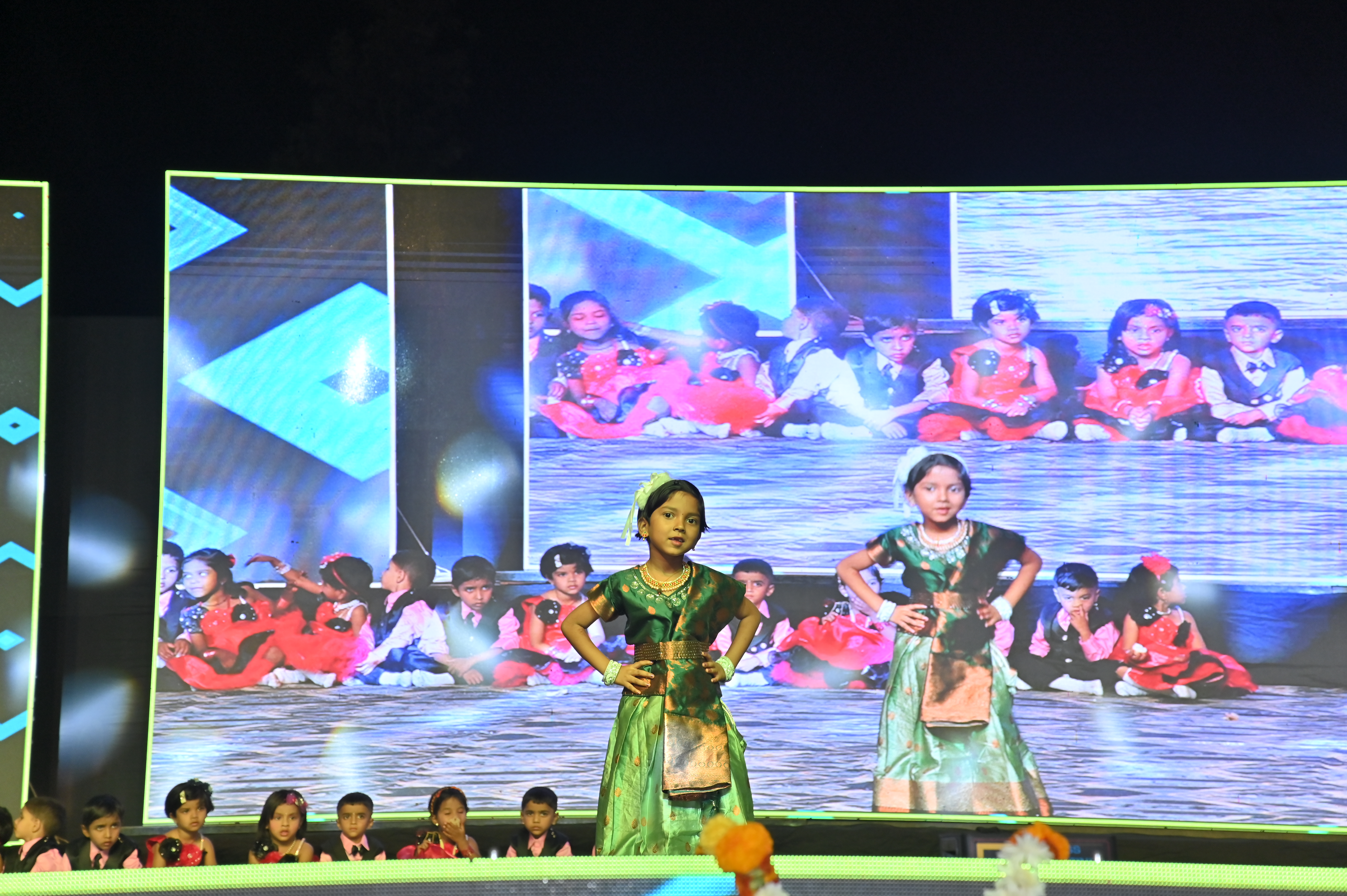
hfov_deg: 58.0
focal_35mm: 32
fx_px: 1215
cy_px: 448
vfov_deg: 40.5
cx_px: 674
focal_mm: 32.5
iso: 800
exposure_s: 1/200
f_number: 7.1
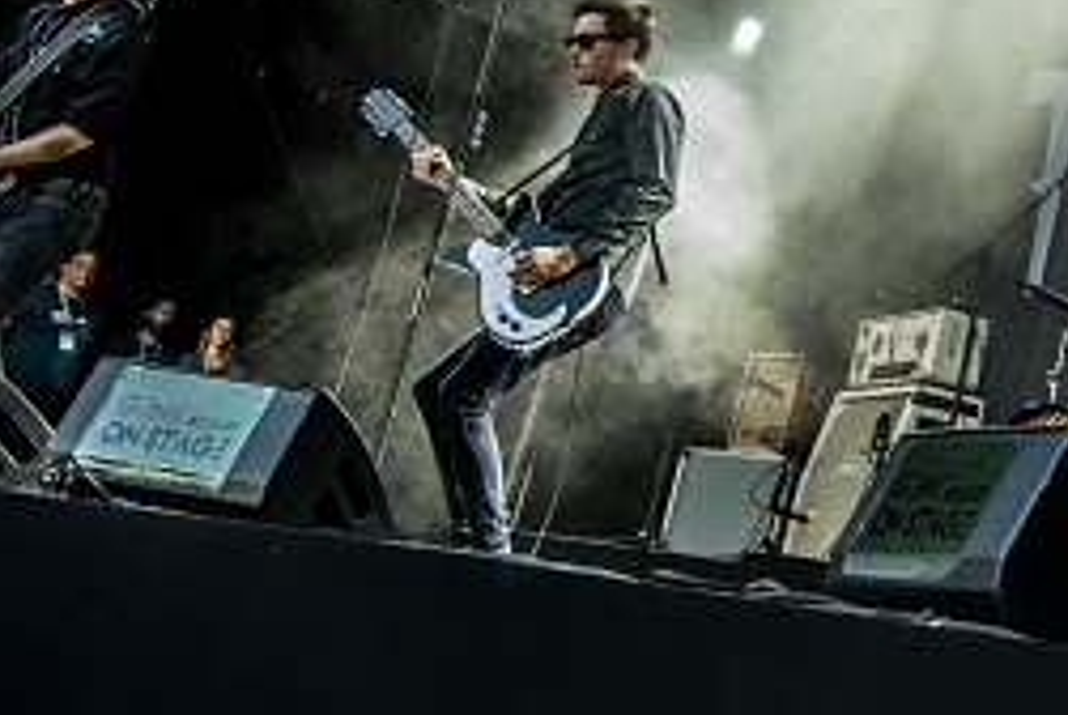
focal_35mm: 89
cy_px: -92
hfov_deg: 21.1
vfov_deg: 15.0
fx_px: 2643
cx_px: 1319
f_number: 4.5
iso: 200
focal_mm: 31
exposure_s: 1/100
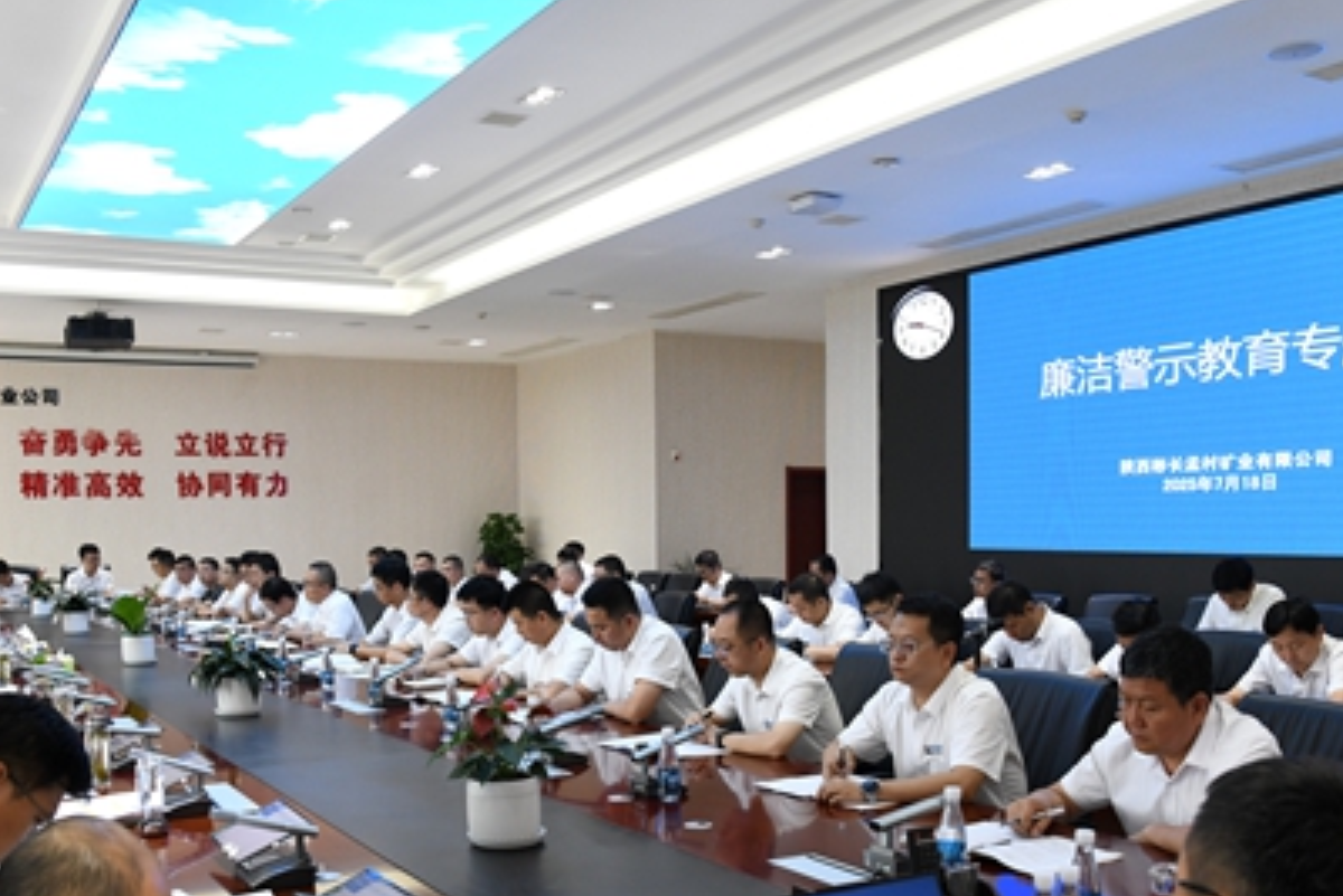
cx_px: 655
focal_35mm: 36
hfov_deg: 53.1
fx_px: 1343
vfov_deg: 36.5
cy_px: 604
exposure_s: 1/160
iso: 1600
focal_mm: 24
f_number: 6.3
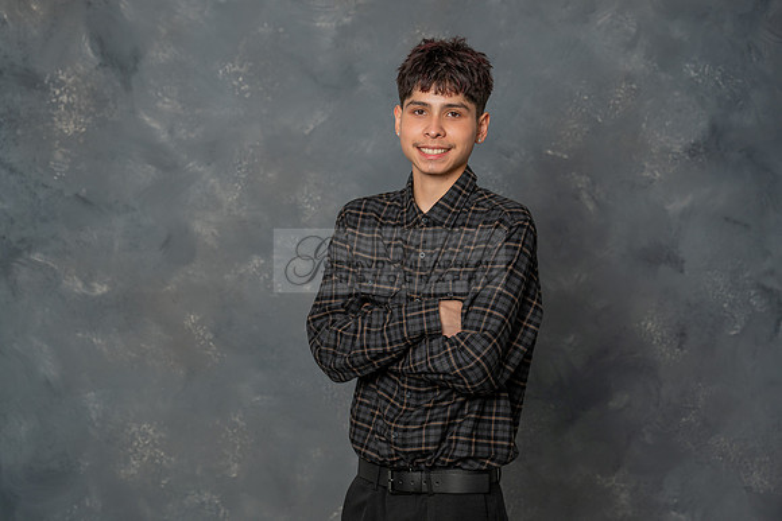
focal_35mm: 77
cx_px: 354
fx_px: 1675
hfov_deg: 26.3
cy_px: 263
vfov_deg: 17.7
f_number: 4
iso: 200
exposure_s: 1/200
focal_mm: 70
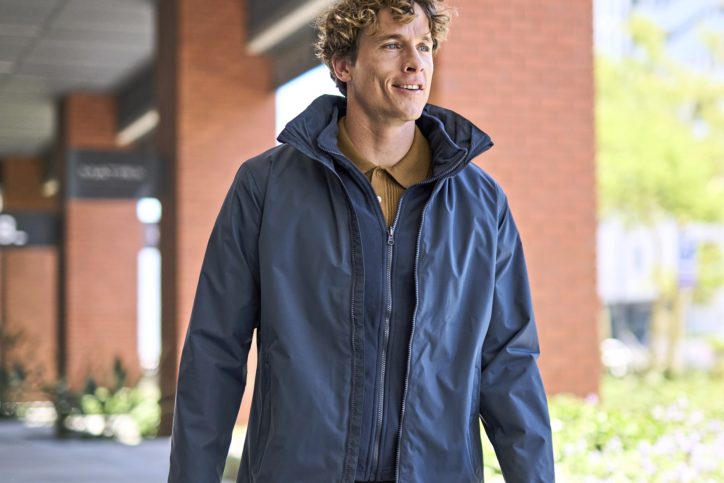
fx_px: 1609
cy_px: 311
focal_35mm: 80
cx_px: 402
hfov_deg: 25.3
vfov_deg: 17.0
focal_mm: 50
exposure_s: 1/1600
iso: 200
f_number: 1.4
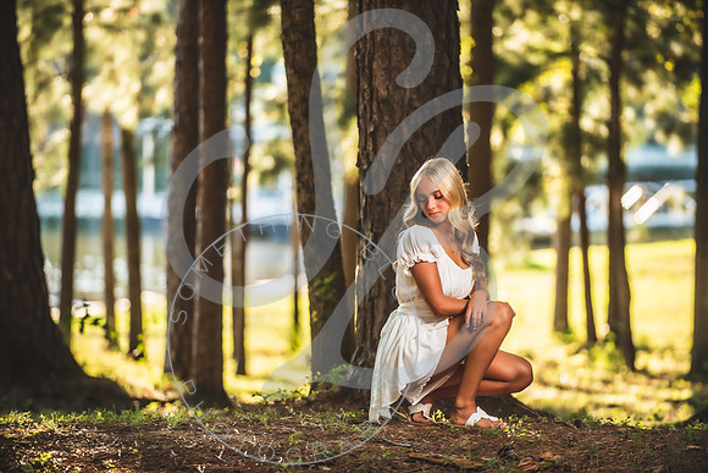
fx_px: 3344
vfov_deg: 8.1
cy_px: 236
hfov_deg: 12.1
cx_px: 354
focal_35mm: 170
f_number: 2.8
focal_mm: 170
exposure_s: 1/200
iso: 100
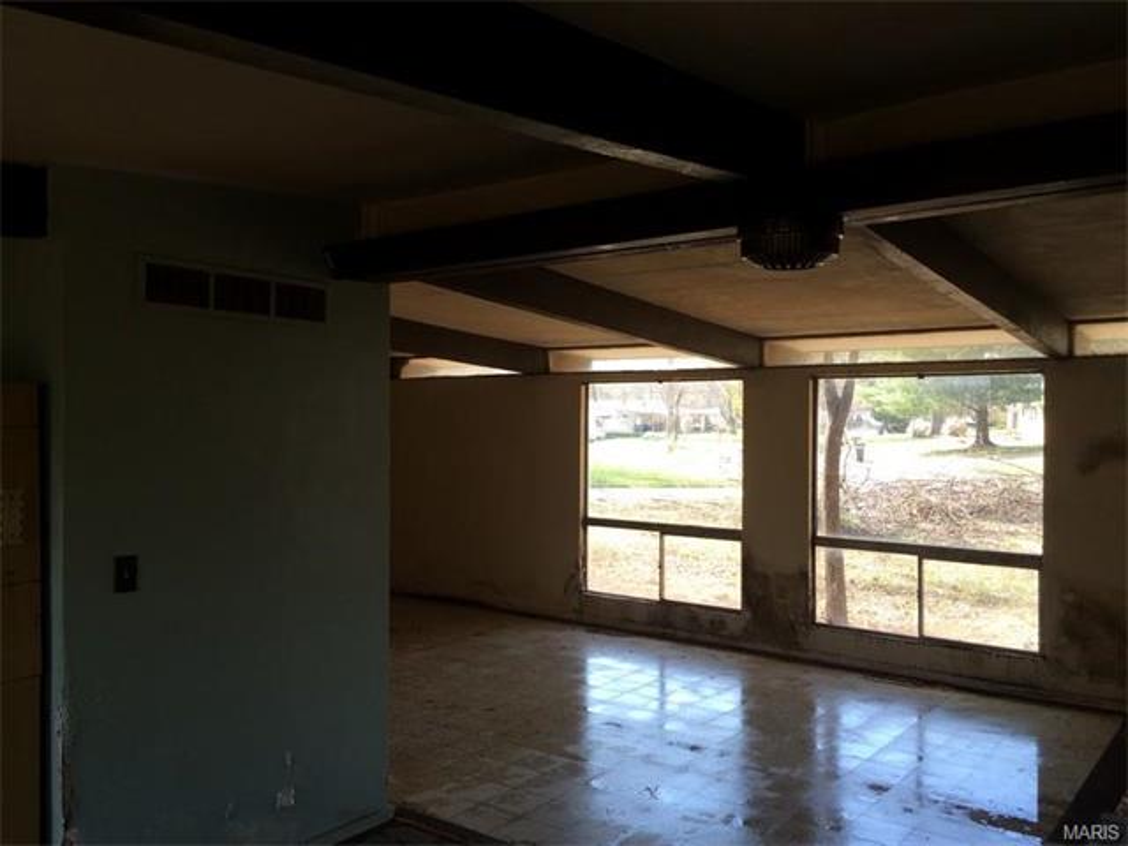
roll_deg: -1.9
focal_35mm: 29
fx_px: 945
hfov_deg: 61.7
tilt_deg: -0.9
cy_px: 423
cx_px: 564
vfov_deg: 48.2
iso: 40
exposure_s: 1/120
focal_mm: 4.15
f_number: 2.2
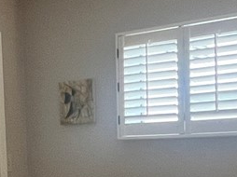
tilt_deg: -5.5
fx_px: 561
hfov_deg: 23.8
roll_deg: +1.9
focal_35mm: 82
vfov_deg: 17.2
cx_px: 79
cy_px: 210
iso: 250
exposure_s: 1/60
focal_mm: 1.57
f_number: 1.8
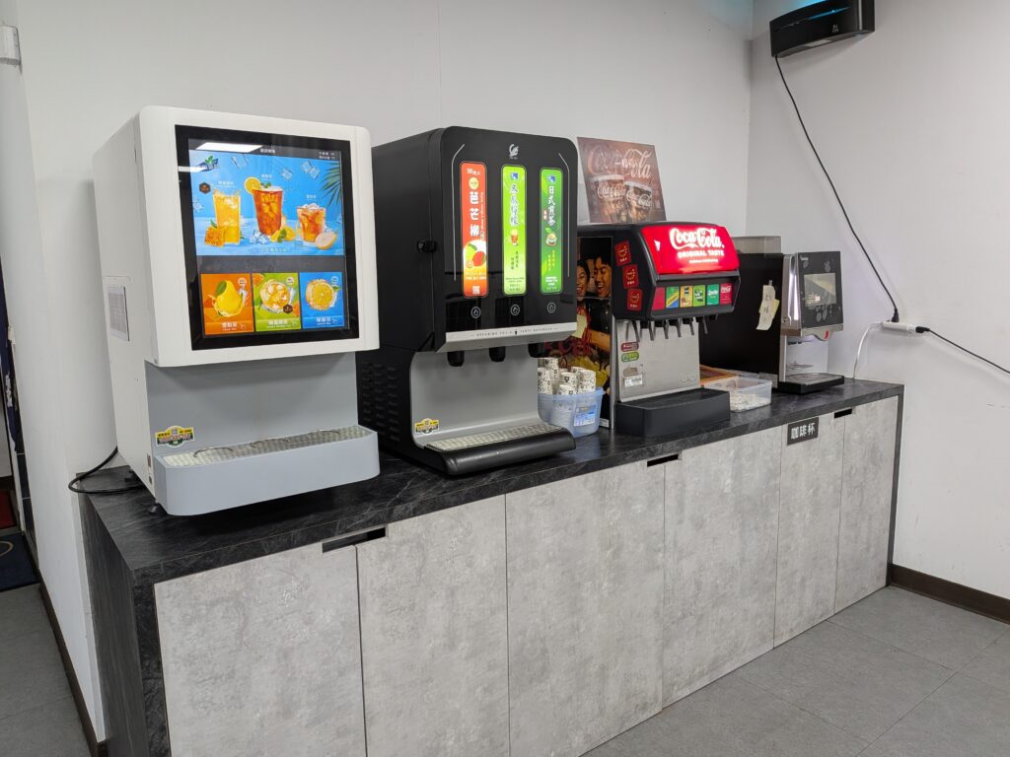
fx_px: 700
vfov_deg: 56.8
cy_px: 378
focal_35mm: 24
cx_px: 505
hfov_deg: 71.6
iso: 93
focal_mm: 4.53
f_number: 1.7
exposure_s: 1/60
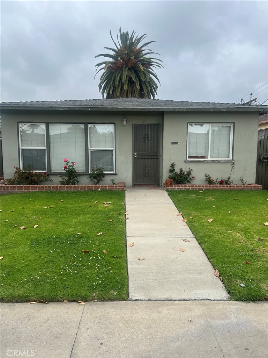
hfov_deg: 53.1
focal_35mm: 26
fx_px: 268
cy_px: 179
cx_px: 134
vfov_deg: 67.3
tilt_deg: -1.9
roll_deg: -0.6
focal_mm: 5.7
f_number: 1.5
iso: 50
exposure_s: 1/1669
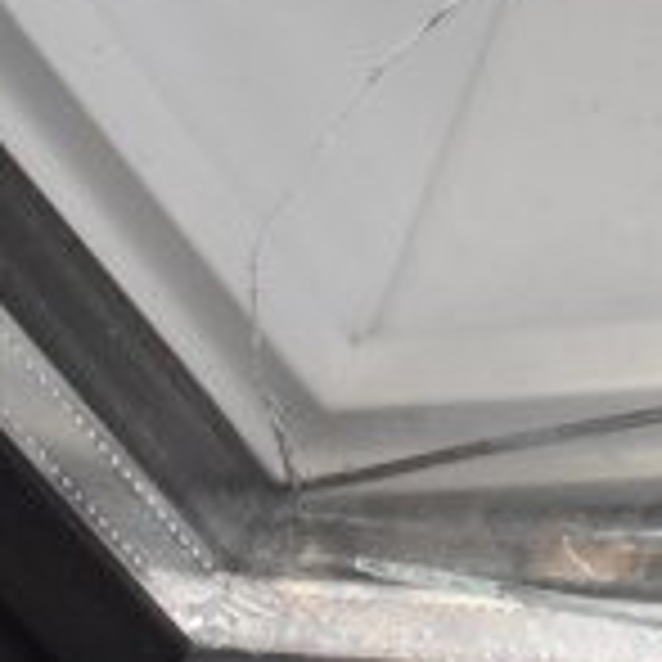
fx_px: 3202
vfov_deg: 11.8
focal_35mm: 148
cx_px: 1360
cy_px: 272
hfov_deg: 10.7
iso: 3200
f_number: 4.2
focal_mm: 28
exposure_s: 1/50
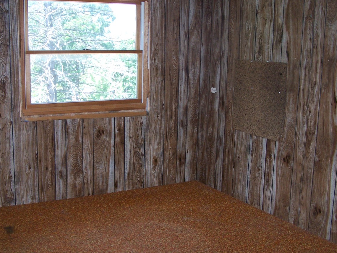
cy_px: 119
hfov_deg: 39.6
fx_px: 467
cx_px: 149
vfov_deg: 30.3
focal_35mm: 48
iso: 140
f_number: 2.8
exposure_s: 1/60
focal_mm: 6.3
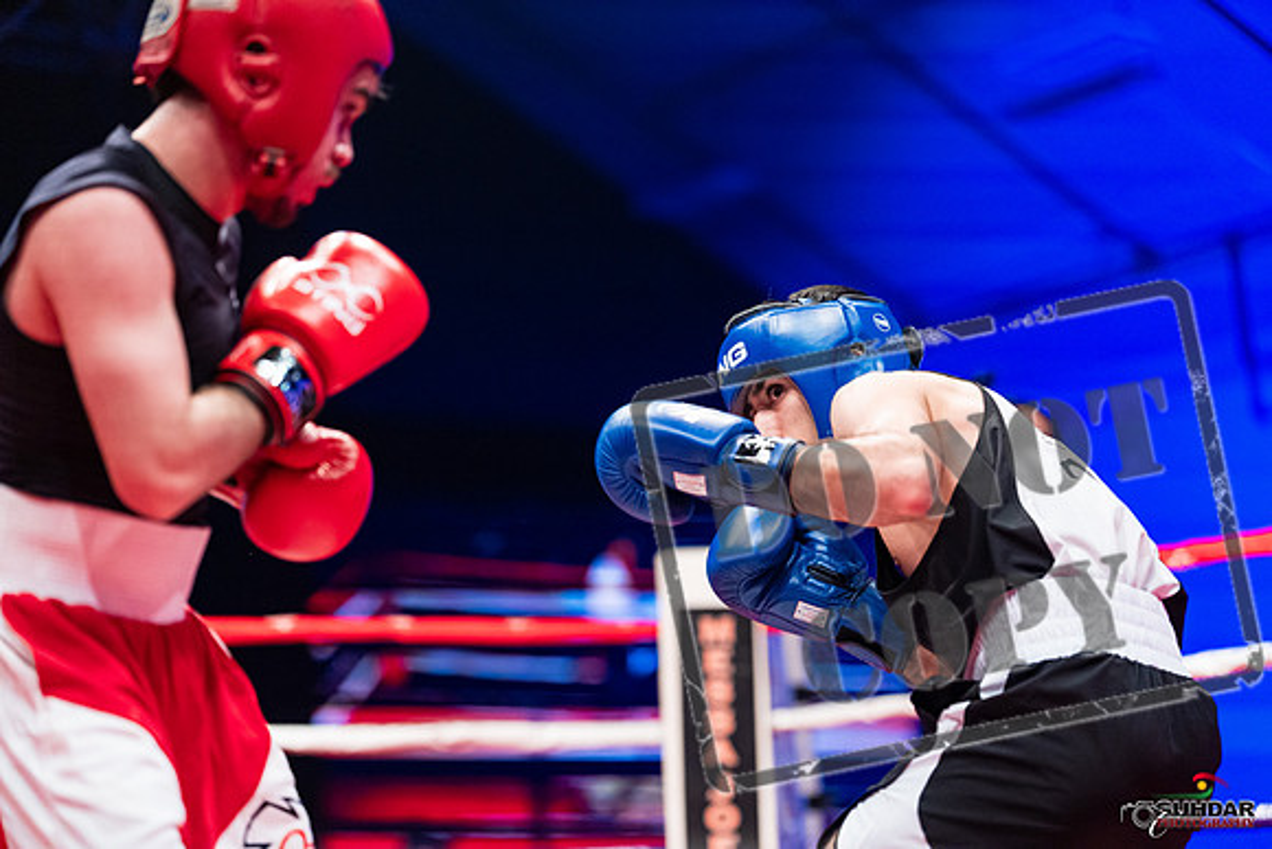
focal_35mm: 87
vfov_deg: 15.7
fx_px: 3075
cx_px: 636
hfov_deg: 23.4
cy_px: 424
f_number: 2
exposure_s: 1/1250
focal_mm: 87
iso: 3200
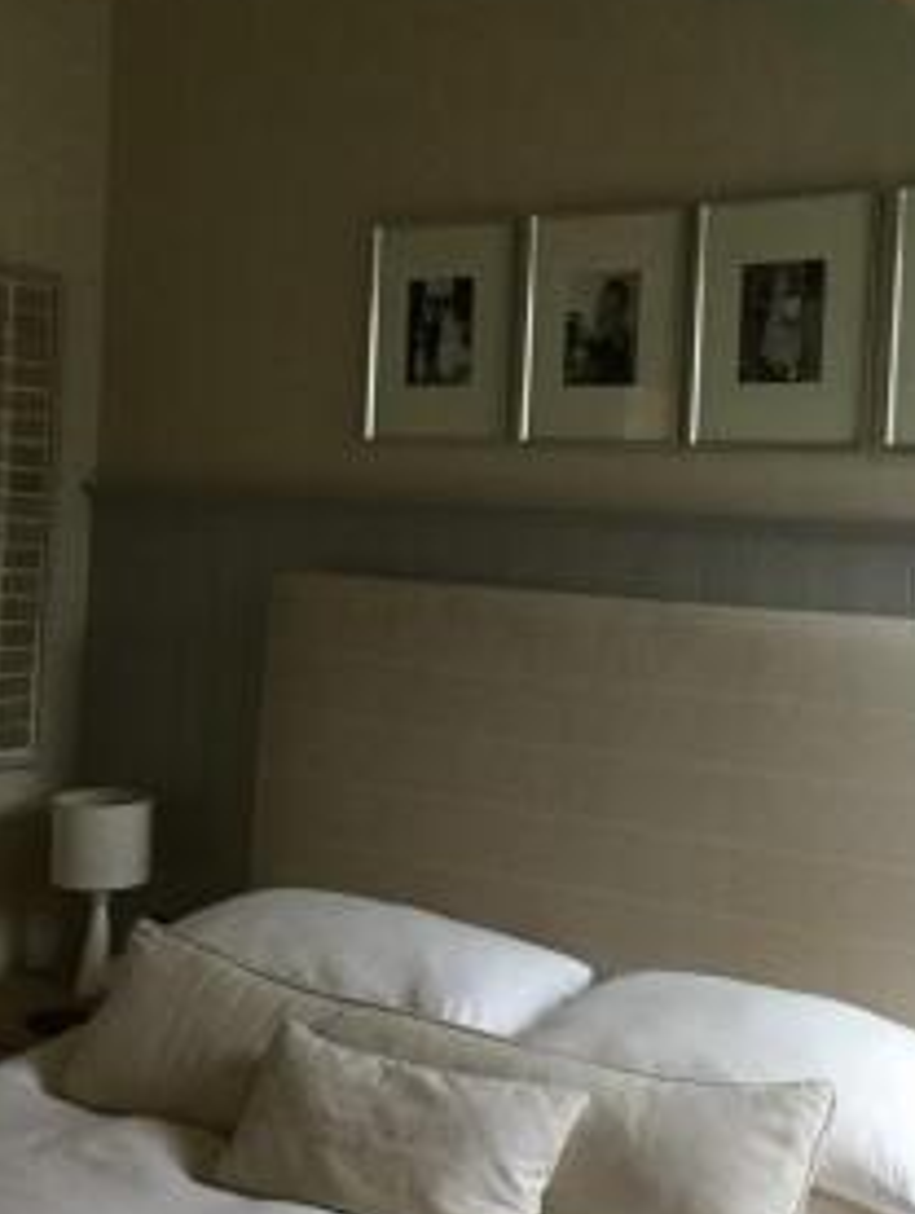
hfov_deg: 29.7
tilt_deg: -0.6
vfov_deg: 38.8
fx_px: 1722
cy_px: 543
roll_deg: -2.7
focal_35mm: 49
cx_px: 501
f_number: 2.4
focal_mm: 3.3
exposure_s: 1/33
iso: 200
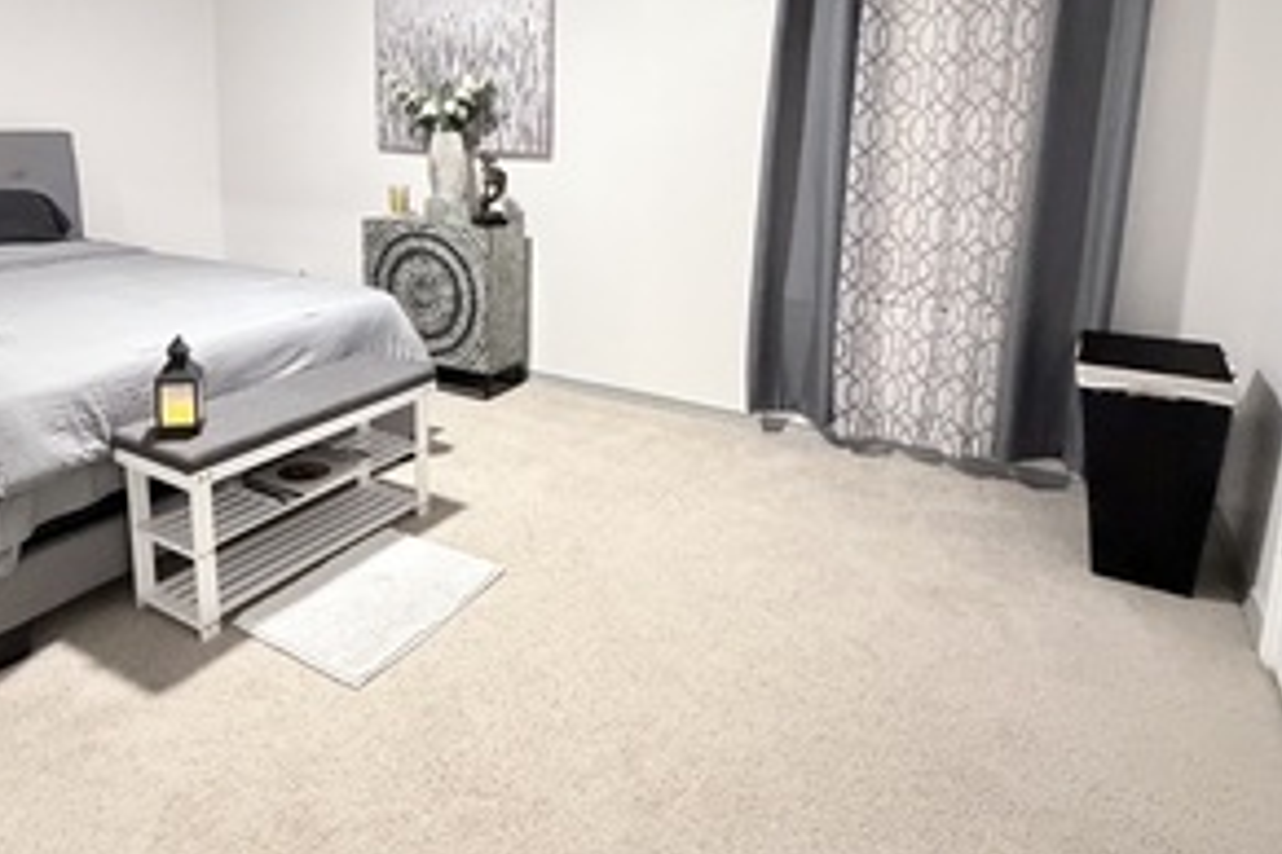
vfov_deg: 50.2
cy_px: 273
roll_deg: -1.3
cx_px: 491
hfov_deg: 70.5
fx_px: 890
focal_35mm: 25
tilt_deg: -10.9
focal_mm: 2.22
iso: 1250
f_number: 2.2
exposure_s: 1/40
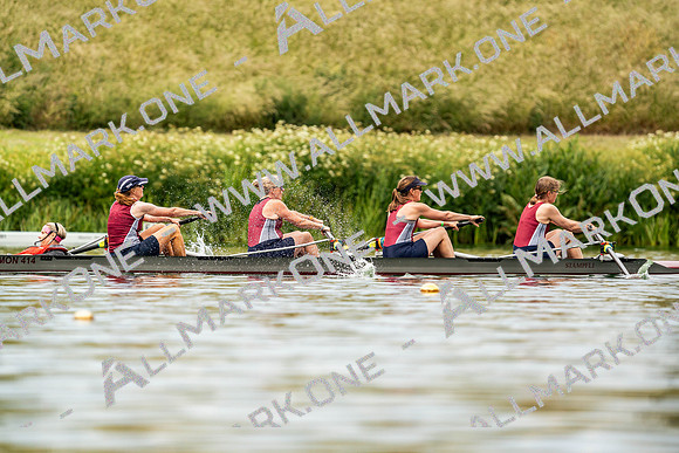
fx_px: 8810
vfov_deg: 2.9
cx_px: 340
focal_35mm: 467
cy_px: 226
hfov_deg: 4.4
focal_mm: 467
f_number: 6.3
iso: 400
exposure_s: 1/2000
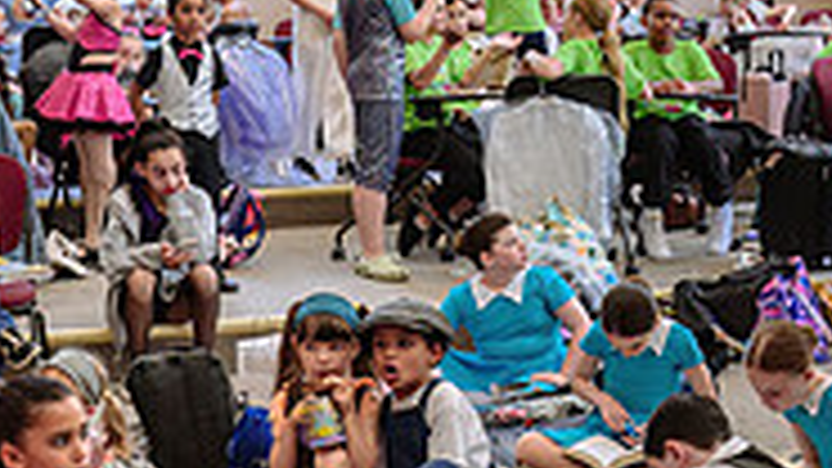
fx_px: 1743
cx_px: 423
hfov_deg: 26.9
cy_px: 227
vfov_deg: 15.3
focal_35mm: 79
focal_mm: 24
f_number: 4
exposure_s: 1/200
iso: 500
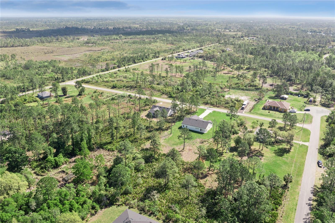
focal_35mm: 28
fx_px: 260
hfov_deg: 65.5
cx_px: 168
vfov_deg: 46.4
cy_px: 112
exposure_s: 1/80
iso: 100
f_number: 5.6
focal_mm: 10.3
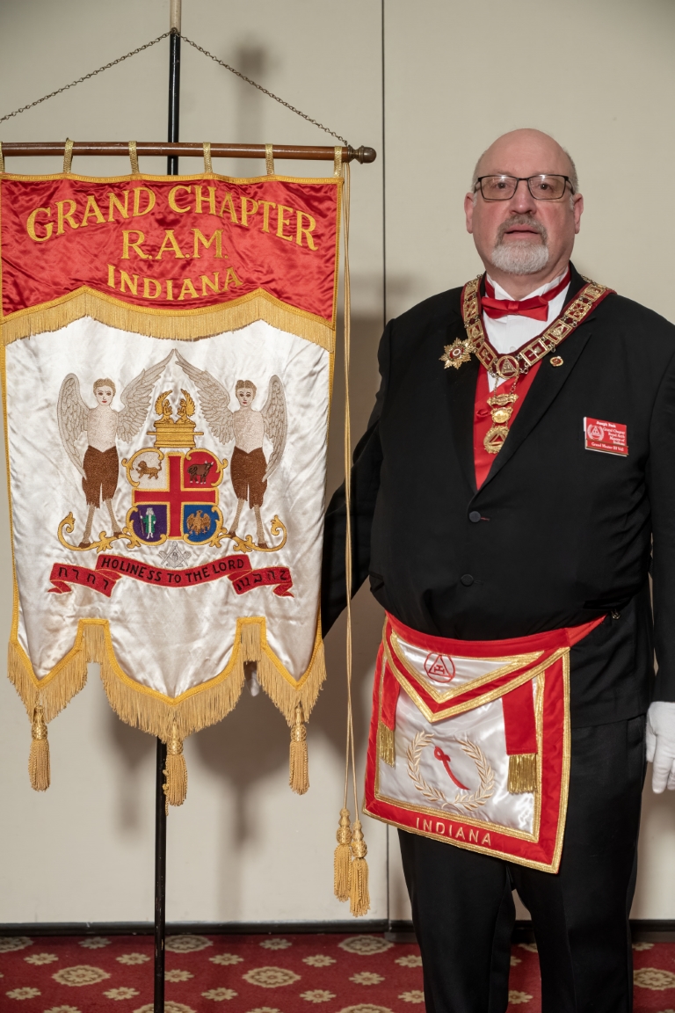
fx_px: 1572
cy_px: 506
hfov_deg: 24.2
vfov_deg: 35.7
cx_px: 338
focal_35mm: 56
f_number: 4
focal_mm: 55.9
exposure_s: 1/125
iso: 1600
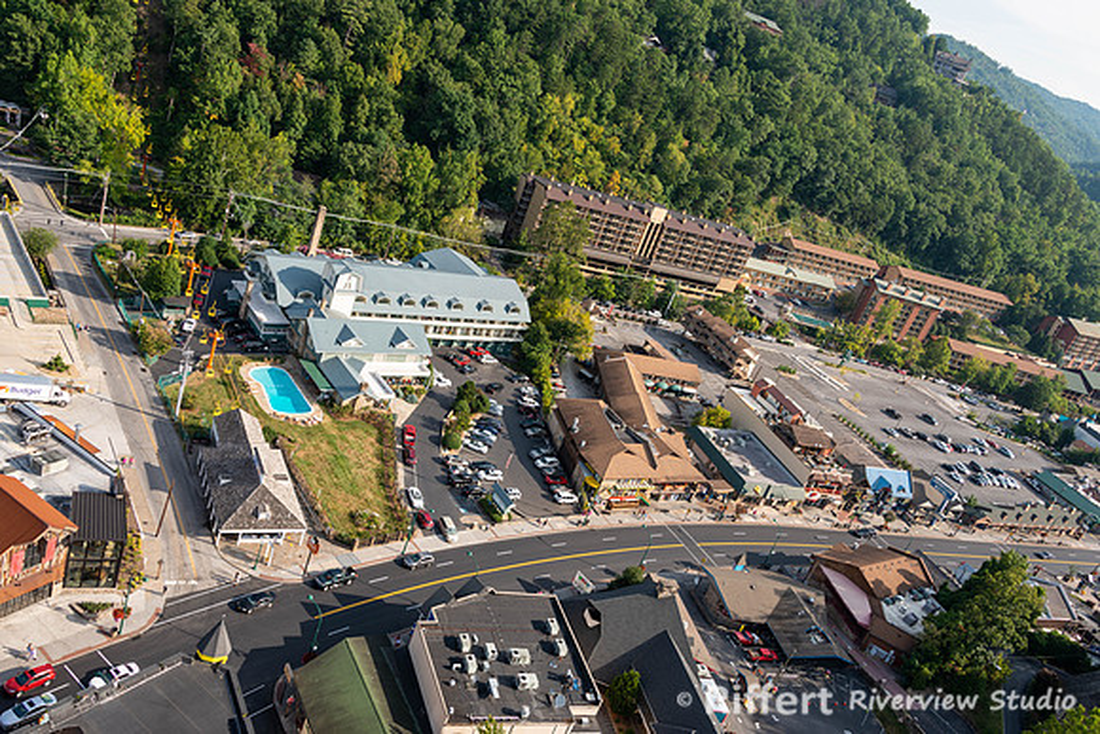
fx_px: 900
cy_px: 367
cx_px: 550
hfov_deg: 62.9
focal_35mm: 29
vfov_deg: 44.4
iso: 100
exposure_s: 1/125
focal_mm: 28
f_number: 8
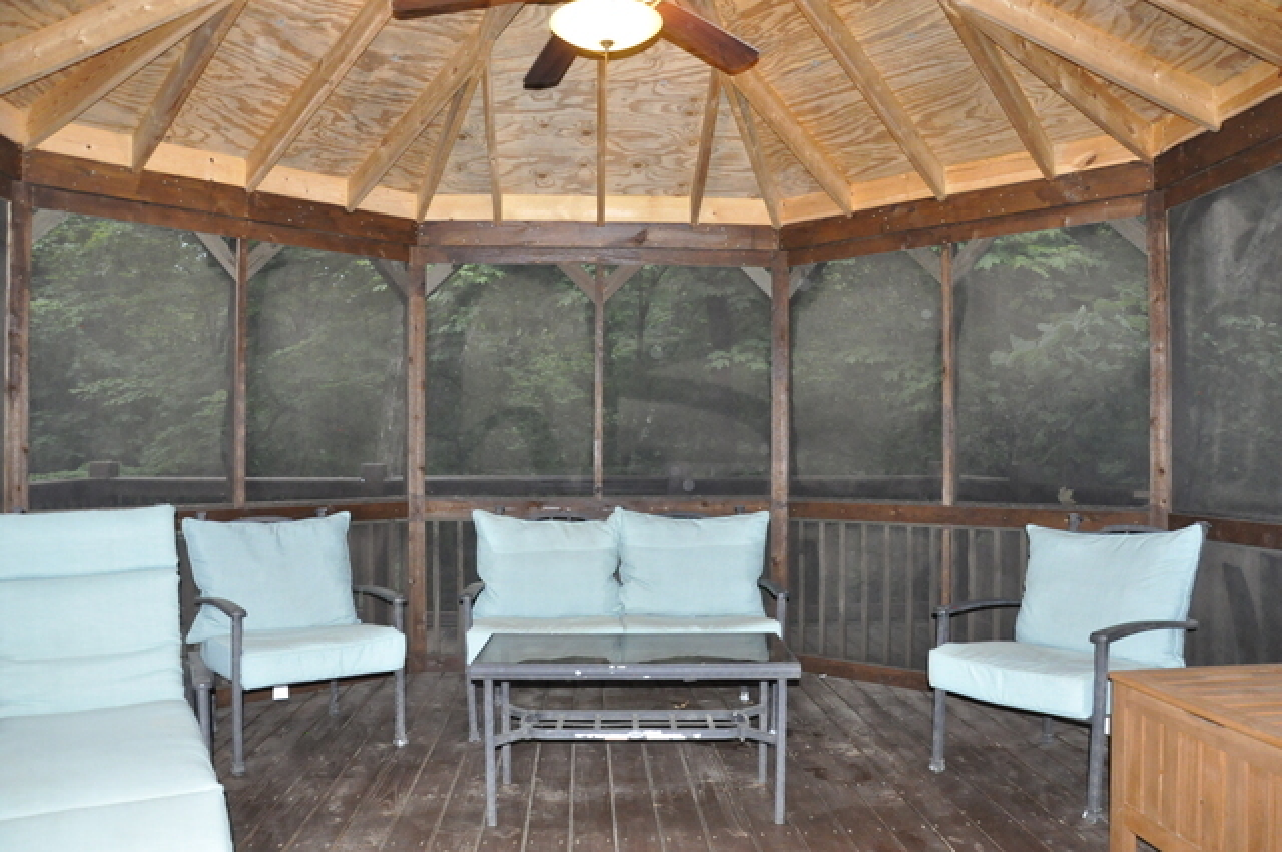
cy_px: 426
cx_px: 641
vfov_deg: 47.8
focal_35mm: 27
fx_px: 960
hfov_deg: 67.4
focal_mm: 18
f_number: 6.3
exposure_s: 1/60
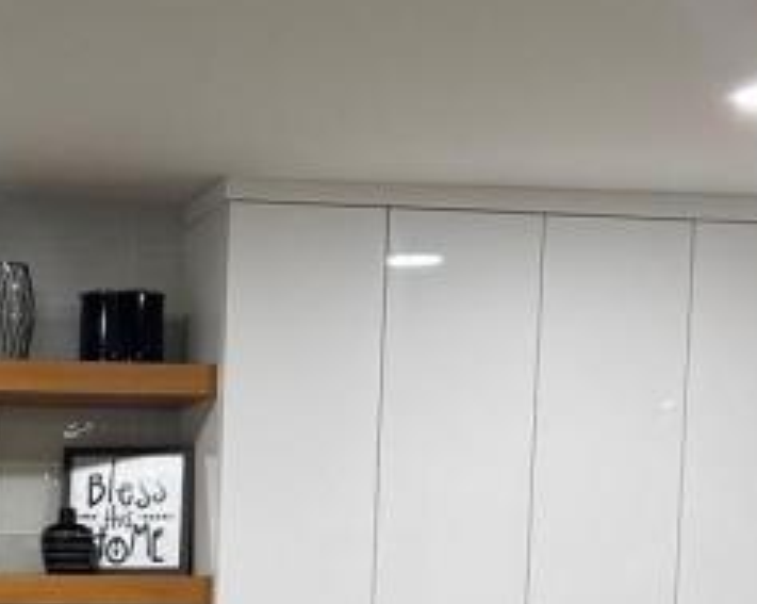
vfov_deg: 15.4
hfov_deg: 19.6
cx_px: -13
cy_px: 773
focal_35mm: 95
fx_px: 2126
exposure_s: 1/120
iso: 160
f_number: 1.78
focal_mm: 6.76
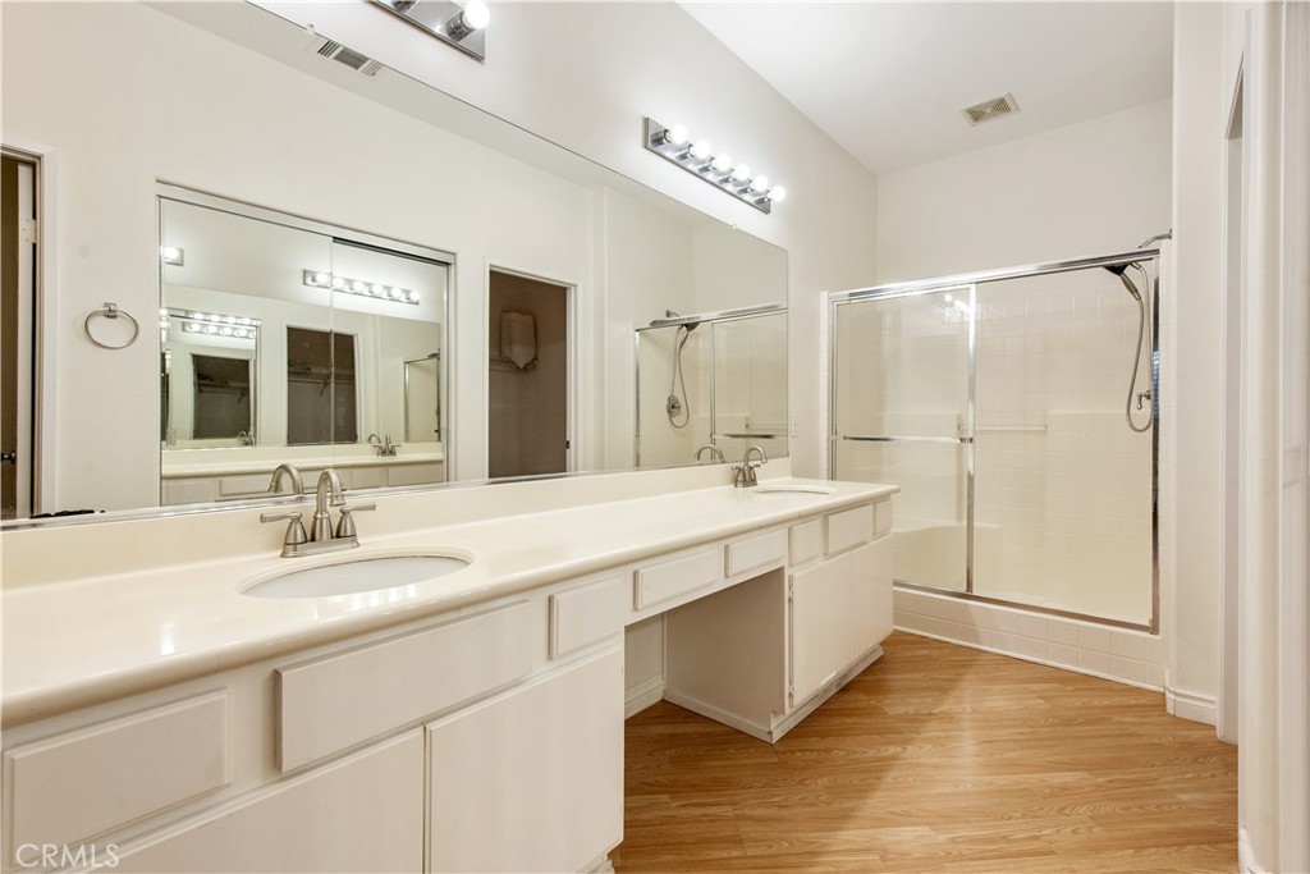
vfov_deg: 73.8
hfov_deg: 96.7
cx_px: 655
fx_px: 582
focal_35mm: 16
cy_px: 437
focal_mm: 16
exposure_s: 1/200
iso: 400
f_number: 7.1
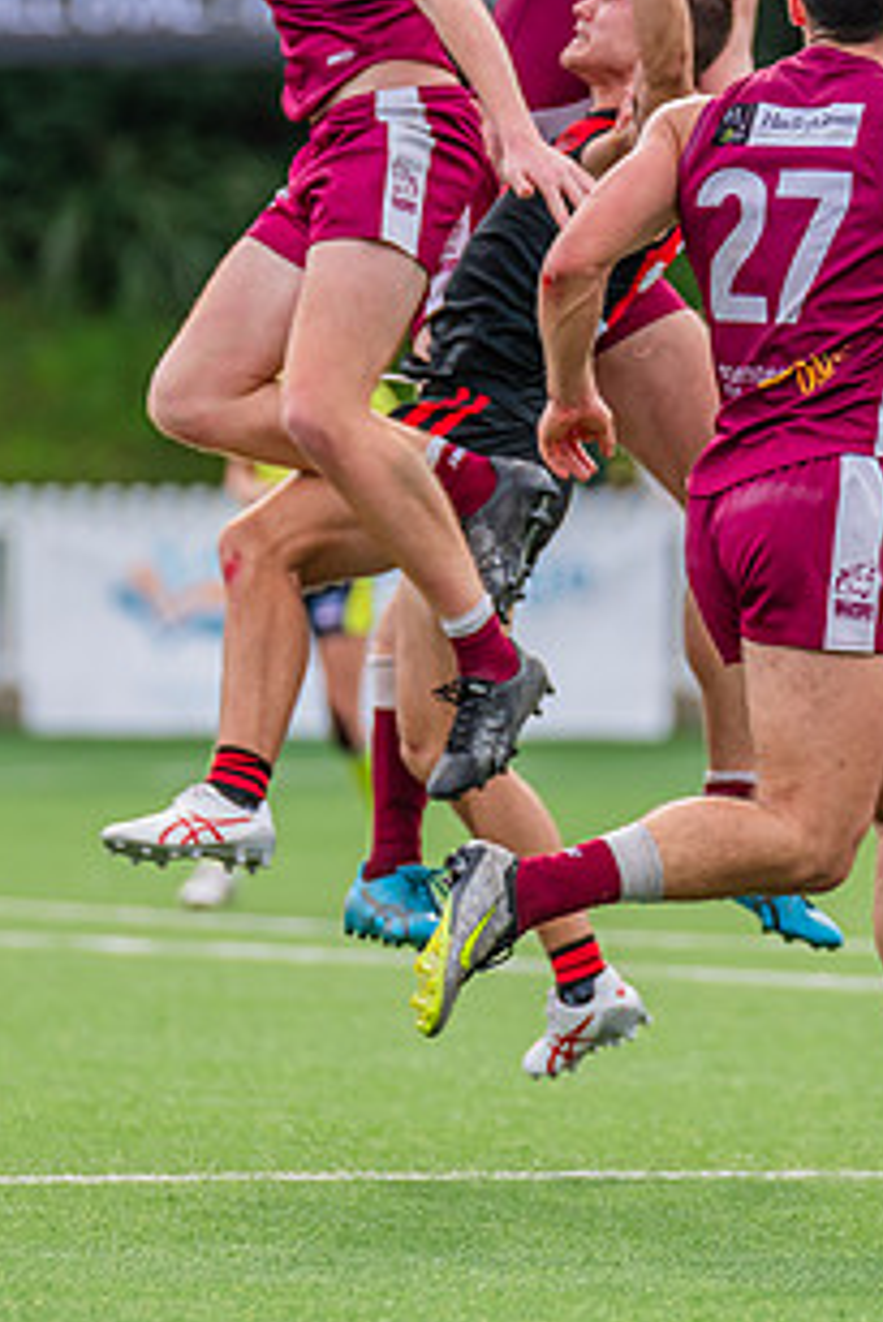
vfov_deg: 3.0
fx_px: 25209
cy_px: 397
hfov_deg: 2.0
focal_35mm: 686
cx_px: 546
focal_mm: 310
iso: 800
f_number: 5
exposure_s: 1/1250
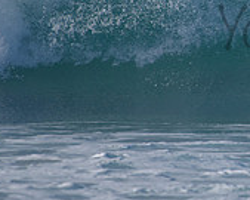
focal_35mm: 1660
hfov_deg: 1.2
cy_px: 14
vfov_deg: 0.9
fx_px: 12275
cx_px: 371
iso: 220
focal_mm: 500
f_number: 5.6
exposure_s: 1/2000
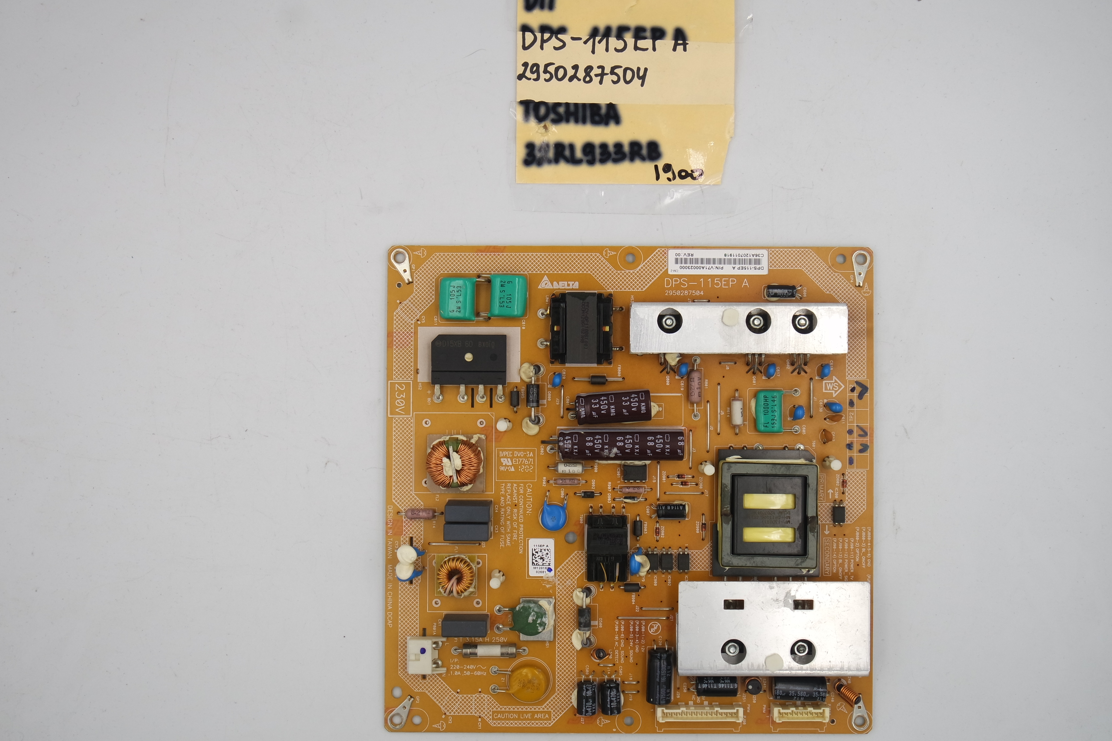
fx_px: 1266
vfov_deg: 32.6
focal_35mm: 41
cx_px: 599
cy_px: 344
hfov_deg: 47.4
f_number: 5.6
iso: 160
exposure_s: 1/125
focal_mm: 14
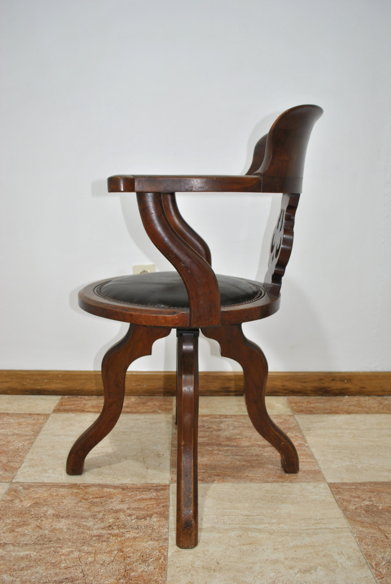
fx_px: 487
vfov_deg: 61.9
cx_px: 196
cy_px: 292
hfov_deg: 43.7
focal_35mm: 30
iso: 200
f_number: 3.8
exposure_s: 1/20
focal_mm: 20
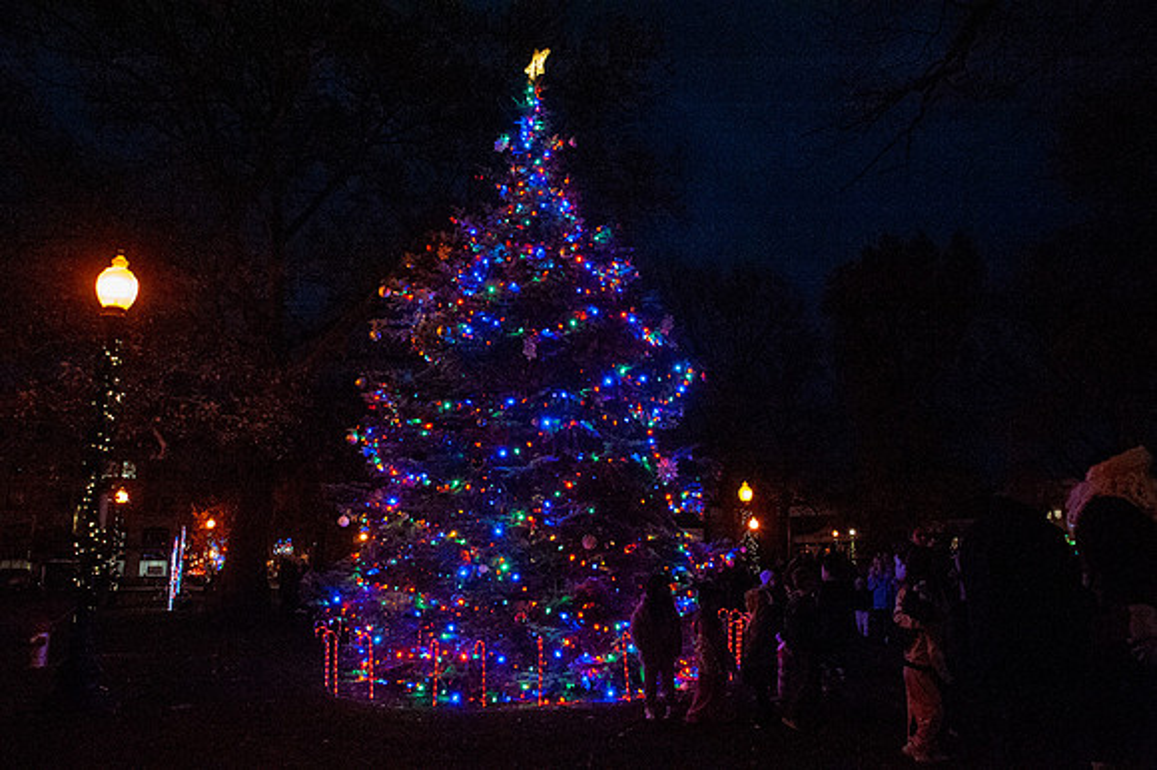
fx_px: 771
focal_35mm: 24
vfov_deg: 53.1
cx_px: 578
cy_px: 385
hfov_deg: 73.8
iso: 8000
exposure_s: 1/200
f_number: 6.3
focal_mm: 24
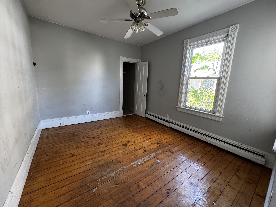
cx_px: 138
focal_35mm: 14
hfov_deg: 102.1
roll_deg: -2.7
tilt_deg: -10.8
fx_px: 112
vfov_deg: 85.7
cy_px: 104
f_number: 2.2
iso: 320
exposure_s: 1/65
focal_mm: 2.22
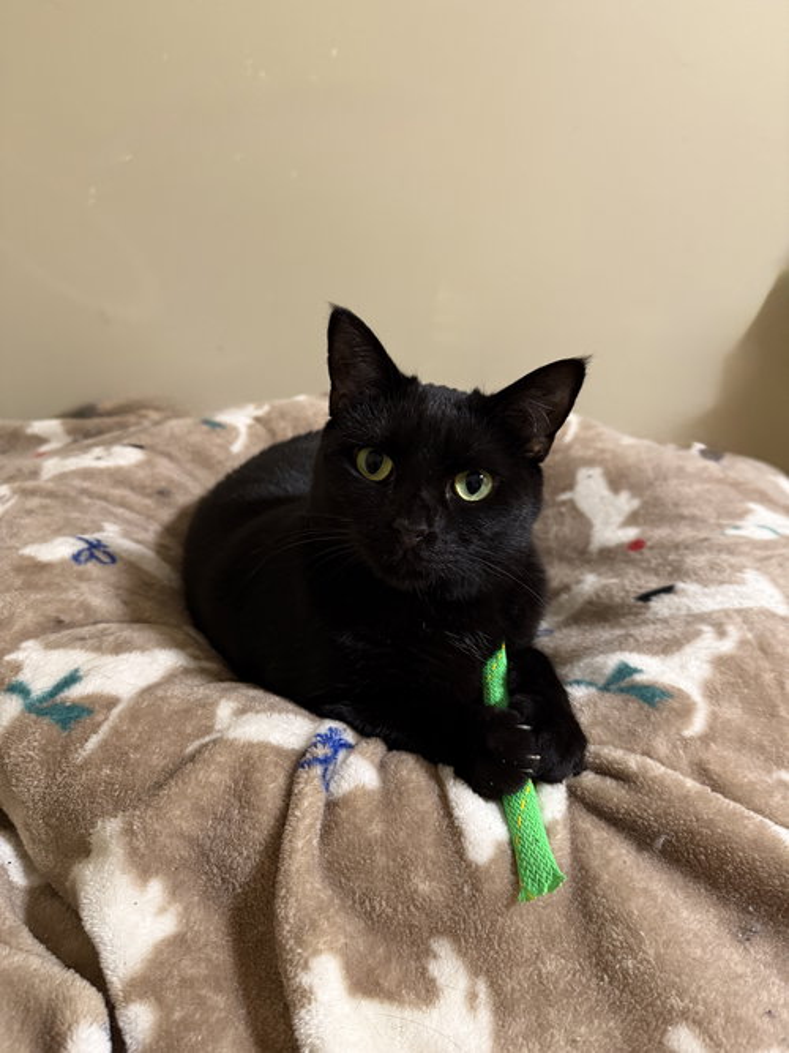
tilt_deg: -25.6
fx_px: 730
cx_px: 394
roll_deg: -5.5
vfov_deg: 71.6
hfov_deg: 56.8
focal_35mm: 24
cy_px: 526
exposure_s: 1/41
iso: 500
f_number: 1.78
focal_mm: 6.76
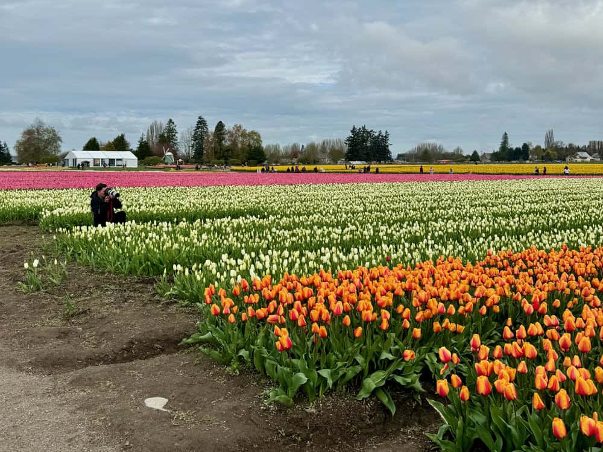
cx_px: 302
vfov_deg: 56.8
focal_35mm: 24
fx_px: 418
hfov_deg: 71.6
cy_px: 226
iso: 80
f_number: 1.8
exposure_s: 1/5348
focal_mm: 6.9
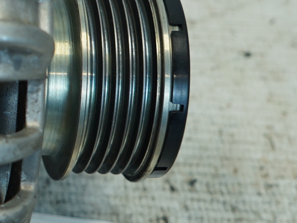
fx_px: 1322
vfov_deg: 9.6
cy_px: 62
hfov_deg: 12.1
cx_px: -184
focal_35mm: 154
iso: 160
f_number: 4
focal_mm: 25
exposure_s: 1/60
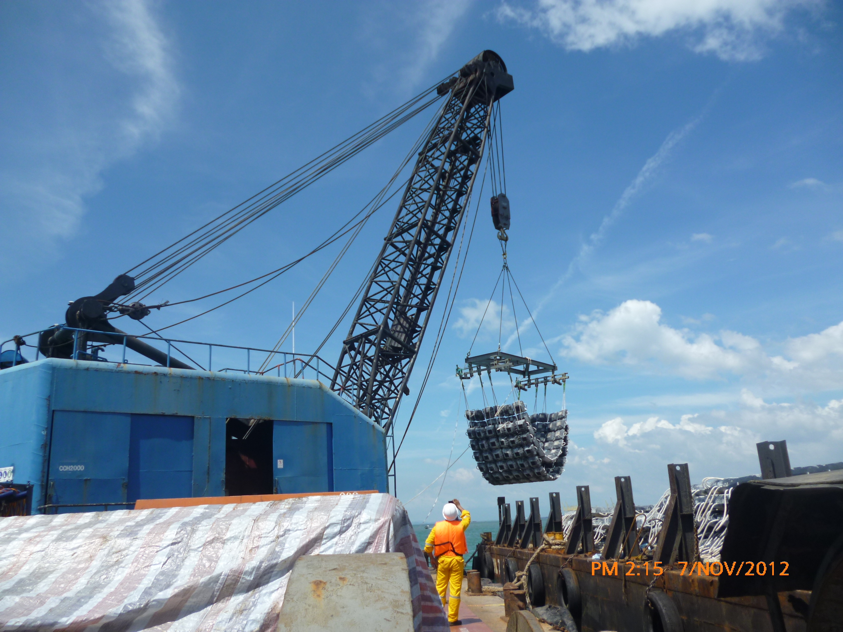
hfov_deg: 63.4
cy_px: 316
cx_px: 422
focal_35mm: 28
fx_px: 682
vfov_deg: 49.7
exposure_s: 1/160
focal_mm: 5
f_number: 9
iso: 100
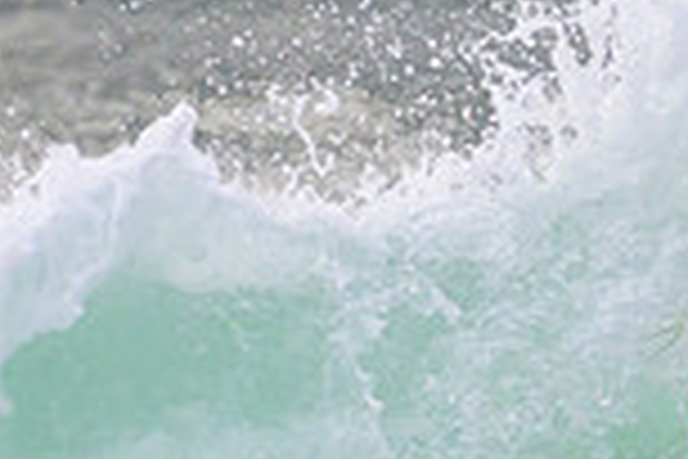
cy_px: 551
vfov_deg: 0.5
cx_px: 899
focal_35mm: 3035
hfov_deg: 0.7
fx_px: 57998
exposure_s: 1/2000
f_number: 11
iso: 2000
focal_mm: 800
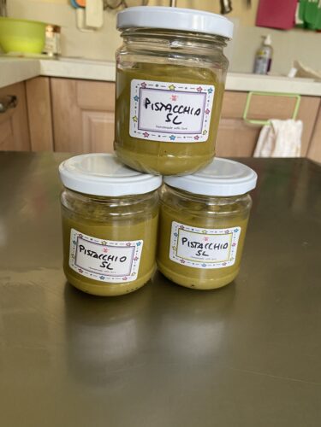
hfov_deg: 53.1
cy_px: 214
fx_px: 321
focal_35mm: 26
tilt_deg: -23.6
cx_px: 160
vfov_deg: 67.3
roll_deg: -5.3
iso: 125
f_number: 1.8
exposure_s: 1/75
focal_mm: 4.25
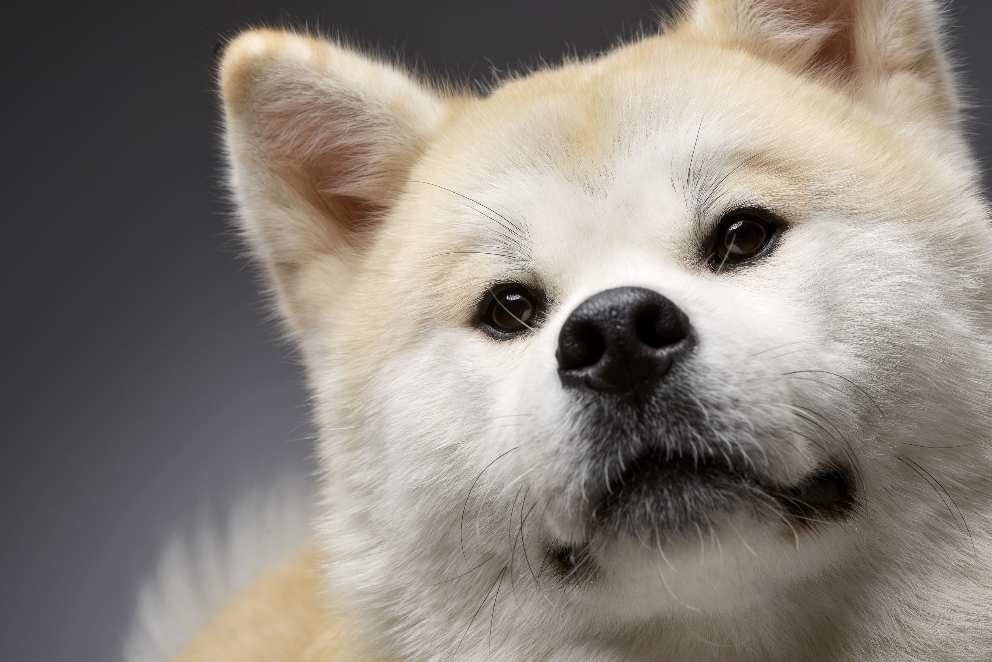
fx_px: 2894
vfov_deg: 13.0
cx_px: 496
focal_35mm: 105
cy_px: 331
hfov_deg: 19.5
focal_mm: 105
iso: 100
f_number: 16
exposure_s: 1/160
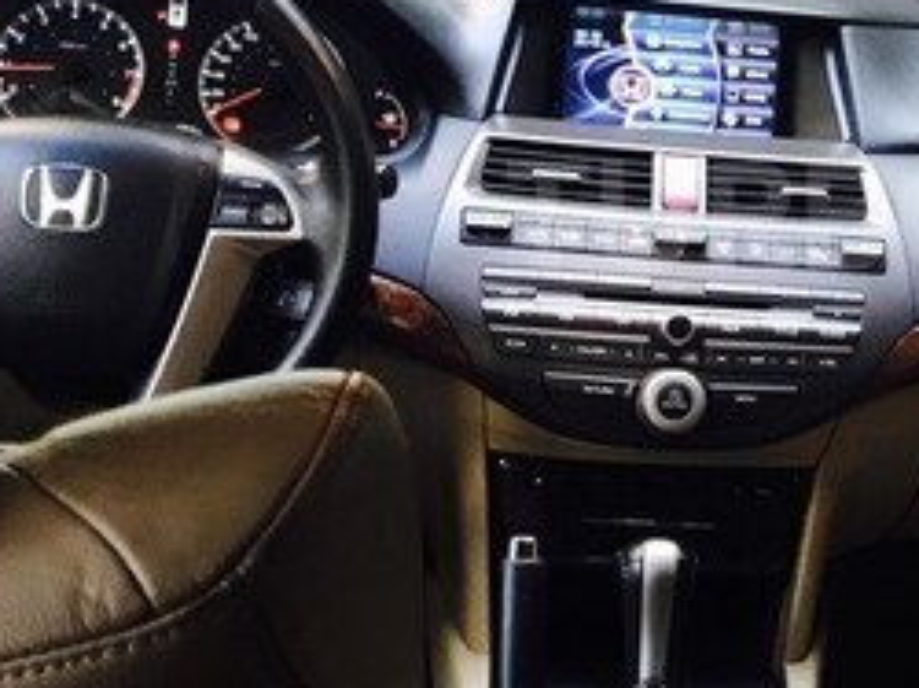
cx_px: 882
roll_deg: -8.0
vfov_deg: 19.8
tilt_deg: -14.4
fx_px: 1963
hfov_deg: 25.3
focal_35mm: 74
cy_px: 215
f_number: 1.8
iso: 64
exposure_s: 1/17
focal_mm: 3.99
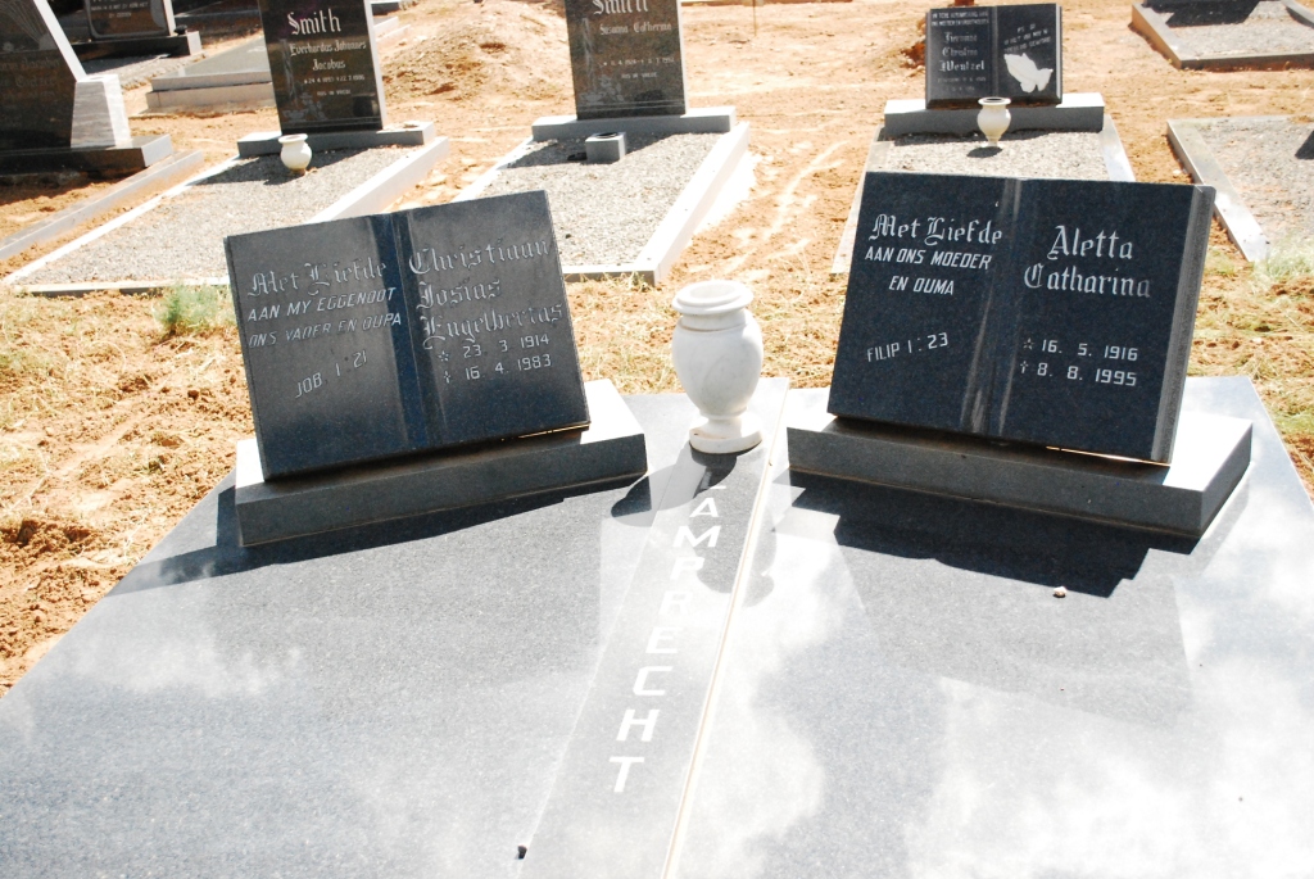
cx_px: 657
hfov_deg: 46.4
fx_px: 1534
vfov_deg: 32.0
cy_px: 440
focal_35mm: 42
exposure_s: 1/4000
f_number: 4.5
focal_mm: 28
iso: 1600
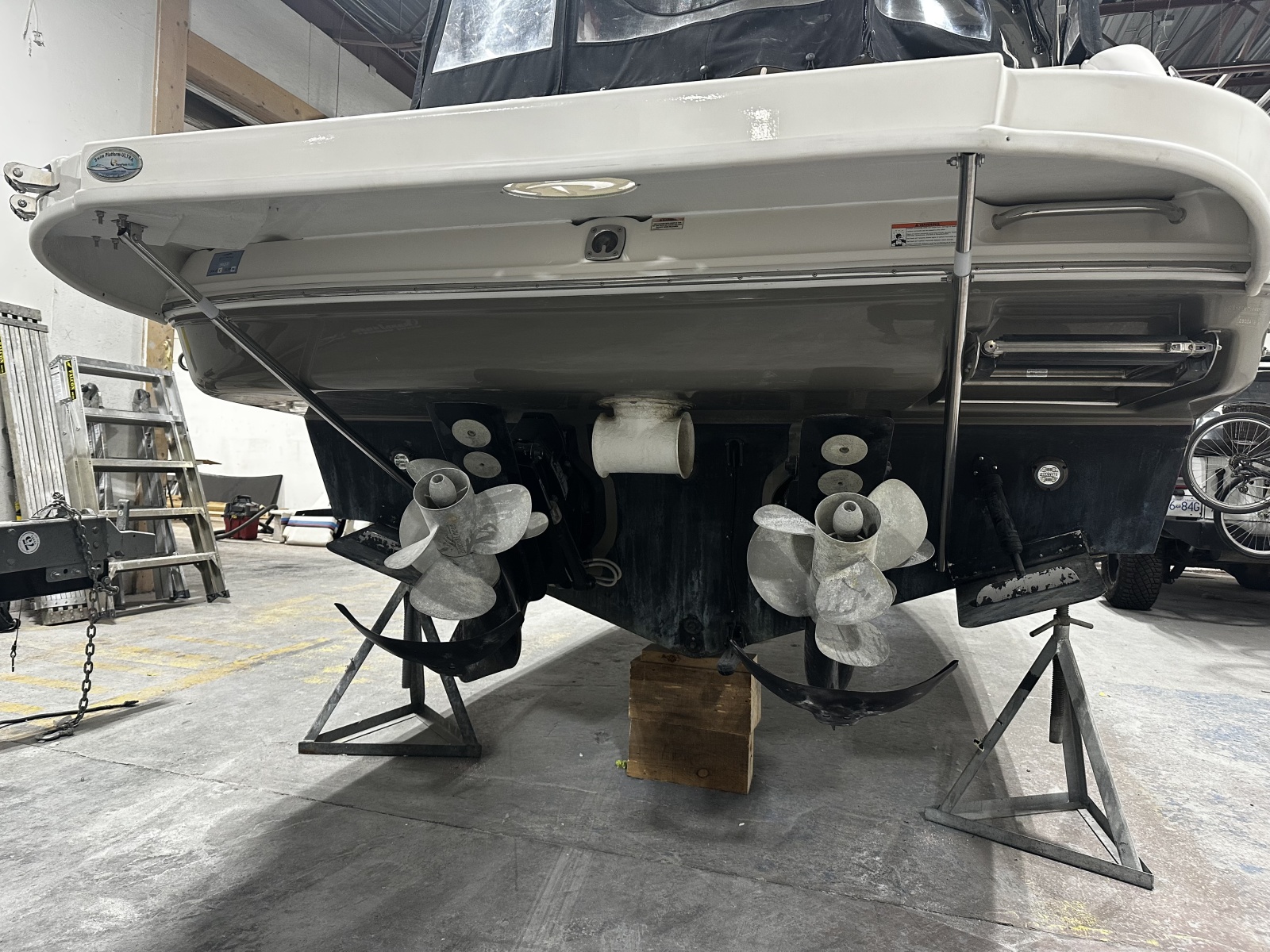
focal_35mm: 24
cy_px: 476
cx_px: 635
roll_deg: -1.5
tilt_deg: -0.5
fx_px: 881
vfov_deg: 56.8
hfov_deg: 71.6
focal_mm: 6.86
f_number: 1.78
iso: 200
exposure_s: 1/60
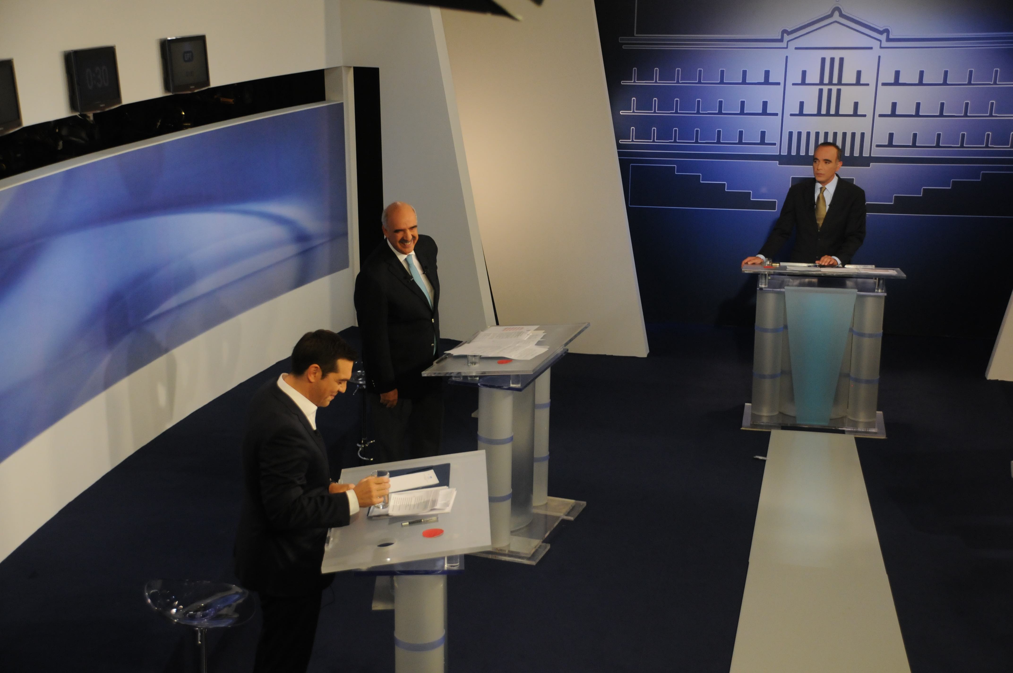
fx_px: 1475
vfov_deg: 25.7
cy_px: 336
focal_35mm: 52
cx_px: 506
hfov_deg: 37.9
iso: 1000
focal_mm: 35
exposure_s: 1/125
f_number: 4.2
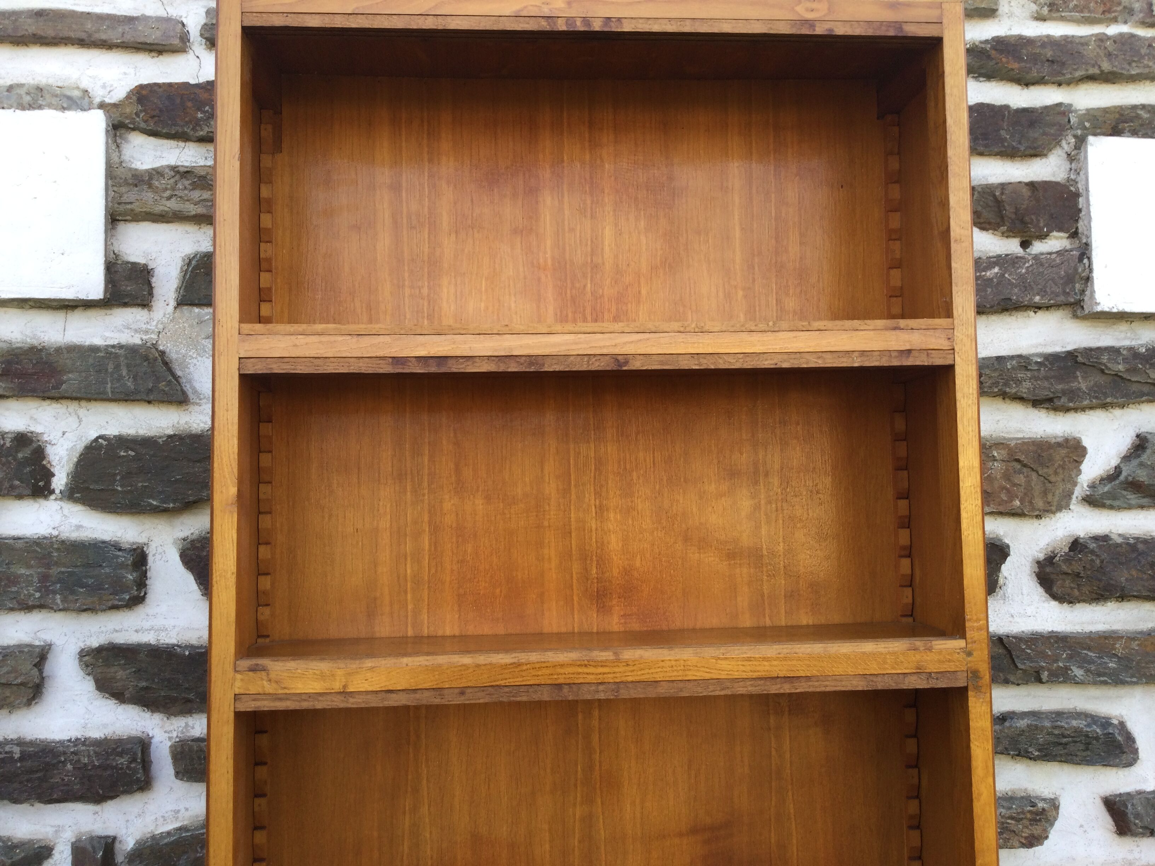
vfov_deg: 45.4
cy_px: 433
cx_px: 578
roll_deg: -0.9
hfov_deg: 58.4
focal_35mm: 31
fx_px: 1034
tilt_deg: +2.1
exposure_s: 1/101
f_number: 2.4
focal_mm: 3.3
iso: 25
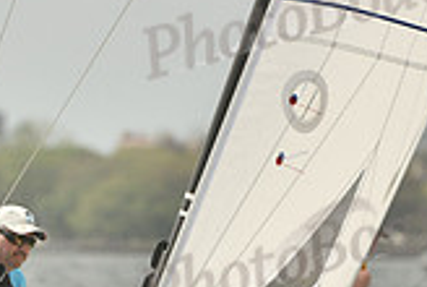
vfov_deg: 1.3
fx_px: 12584
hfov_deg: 1.9
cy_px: 424
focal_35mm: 1059
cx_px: 10
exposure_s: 1/1250
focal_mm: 300
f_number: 7.1
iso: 320
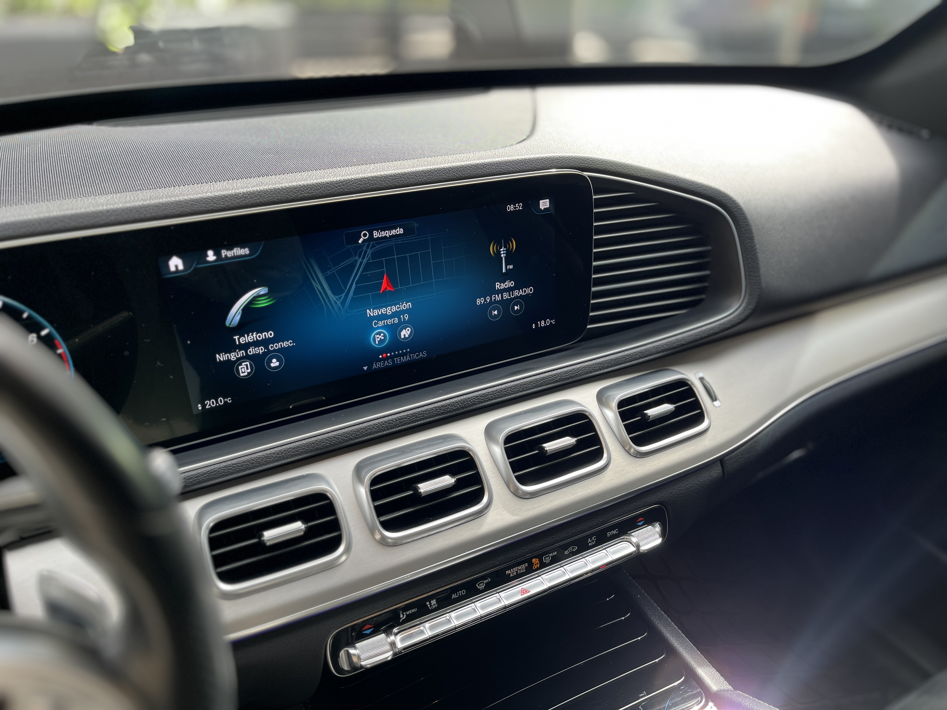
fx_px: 711
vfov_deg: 53.1
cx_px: 474
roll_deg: -0.7
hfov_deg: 67.3
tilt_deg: -27.4
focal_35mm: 26
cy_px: 355
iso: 40
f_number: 1.6
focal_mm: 5.1
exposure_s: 1/188
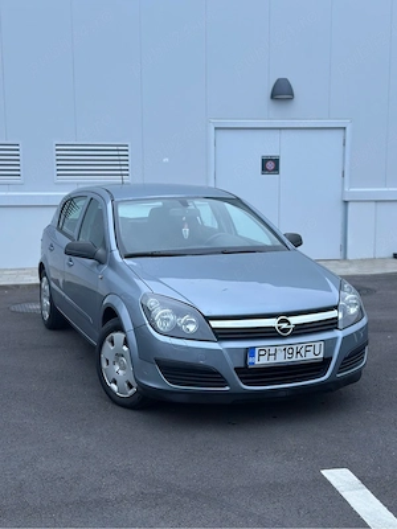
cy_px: 264
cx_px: 198
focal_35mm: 48
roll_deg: +0.0
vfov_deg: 39.7
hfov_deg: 30.3
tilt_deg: -6.9
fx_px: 734
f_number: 1.78
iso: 160
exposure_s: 1/60
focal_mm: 6.86
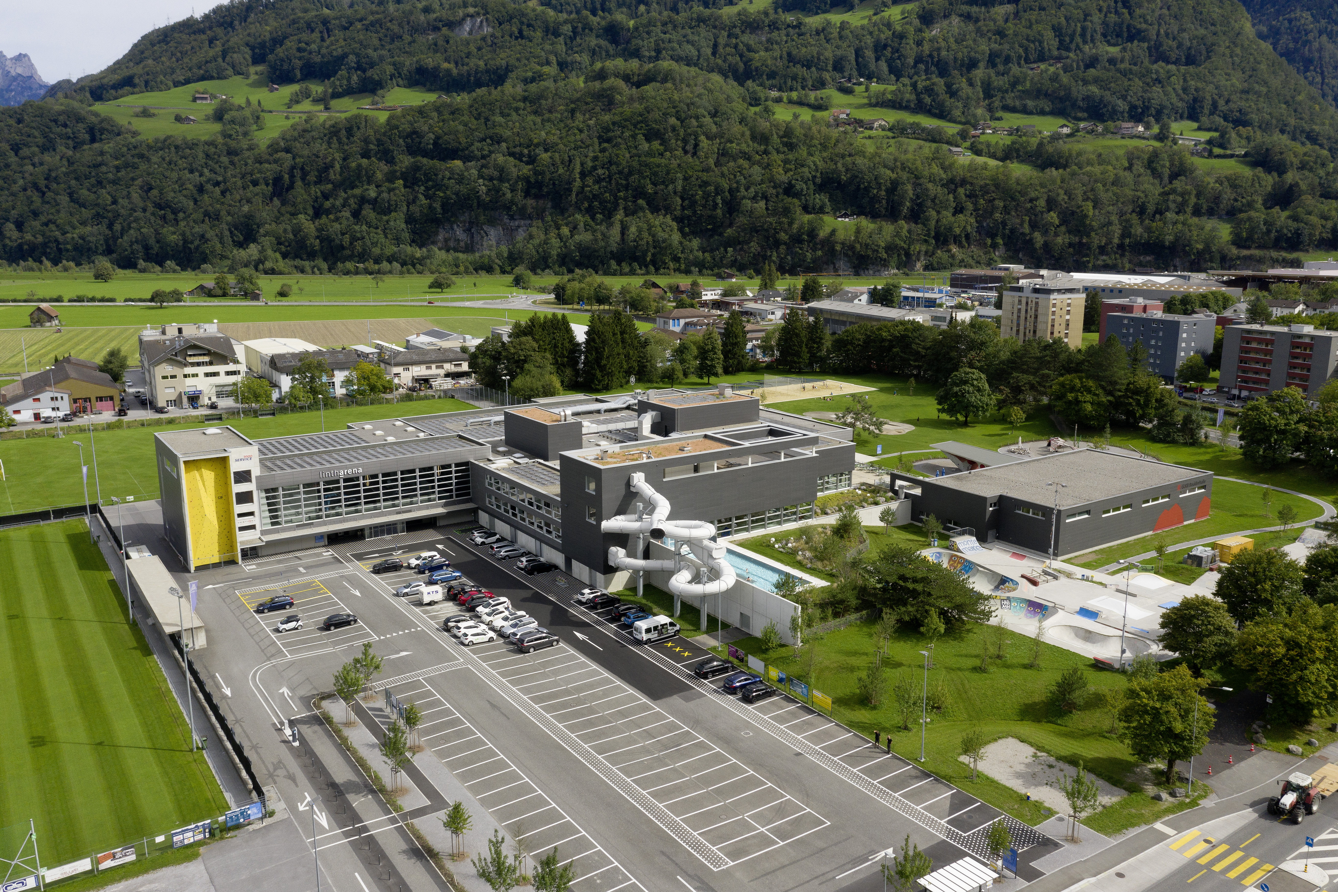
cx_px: 669
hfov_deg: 65.5
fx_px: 1040
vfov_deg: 46.4
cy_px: 446
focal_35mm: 28
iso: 100
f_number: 5.6
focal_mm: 10.26
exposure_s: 1/800
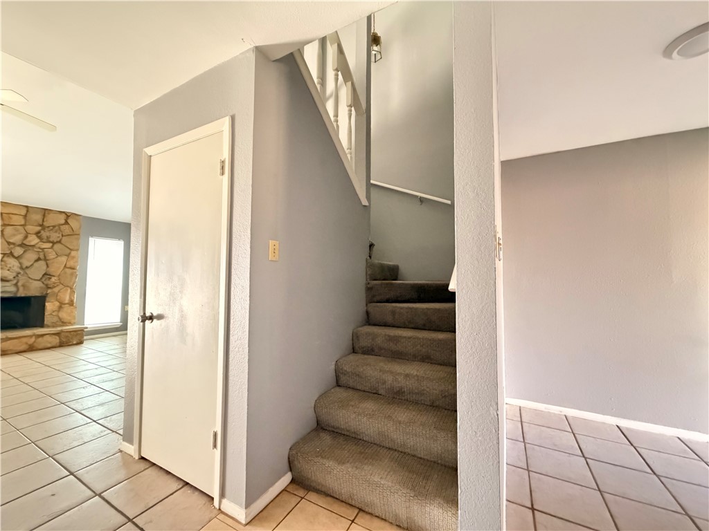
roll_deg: -0.5
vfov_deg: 85.7
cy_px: 266
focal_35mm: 14
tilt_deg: +2.7
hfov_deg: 102.1
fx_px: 287
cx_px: 354
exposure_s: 1/30
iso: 1600
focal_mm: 2.22
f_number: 2.2
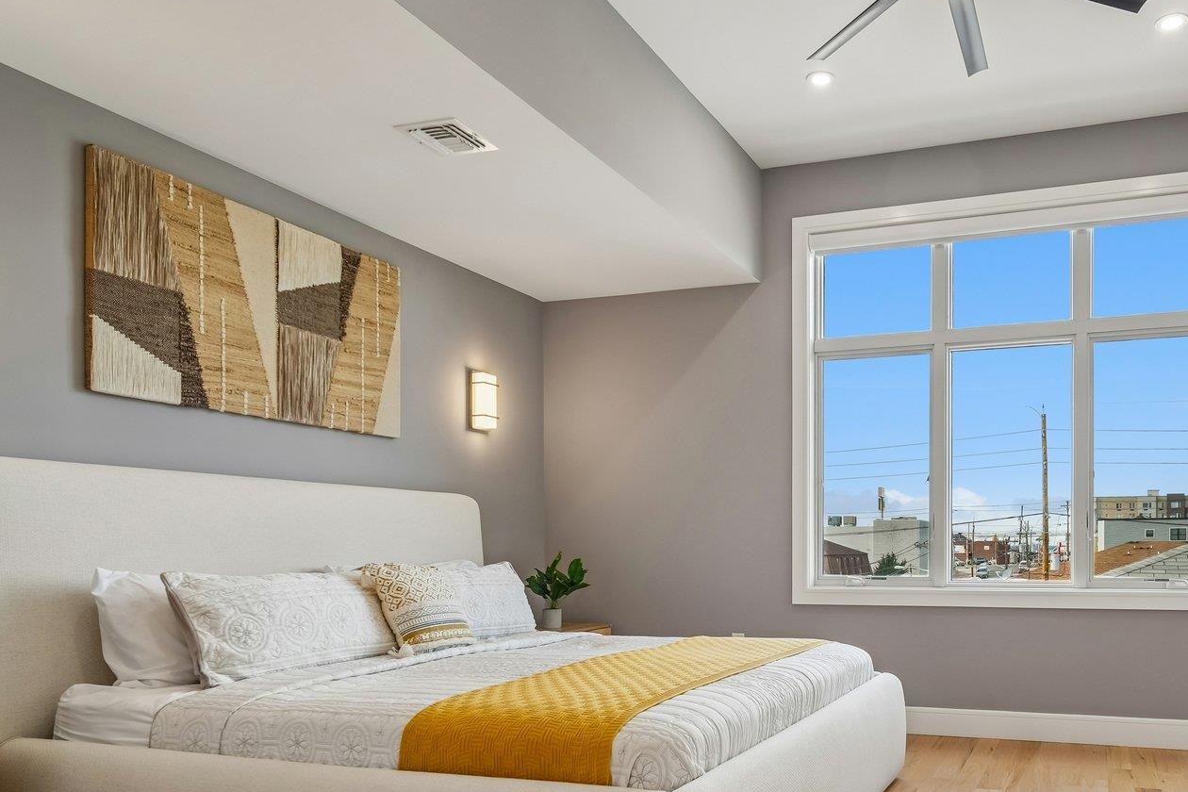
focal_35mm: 26
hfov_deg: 67.0
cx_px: 815
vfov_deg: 48.0
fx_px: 858
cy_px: 578
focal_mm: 16
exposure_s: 1/80
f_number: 8
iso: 400
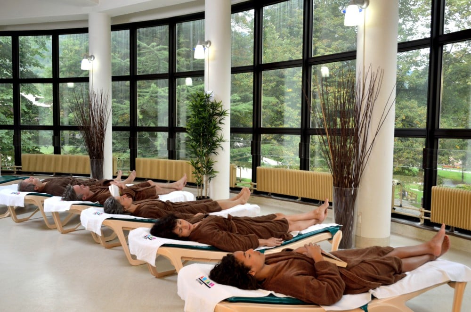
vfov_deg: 43.4
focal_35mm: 30
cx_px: 236
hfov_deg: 62.0
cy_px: 156
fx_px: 392
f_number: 7.1
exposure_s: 1/60
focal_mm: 20
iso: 400
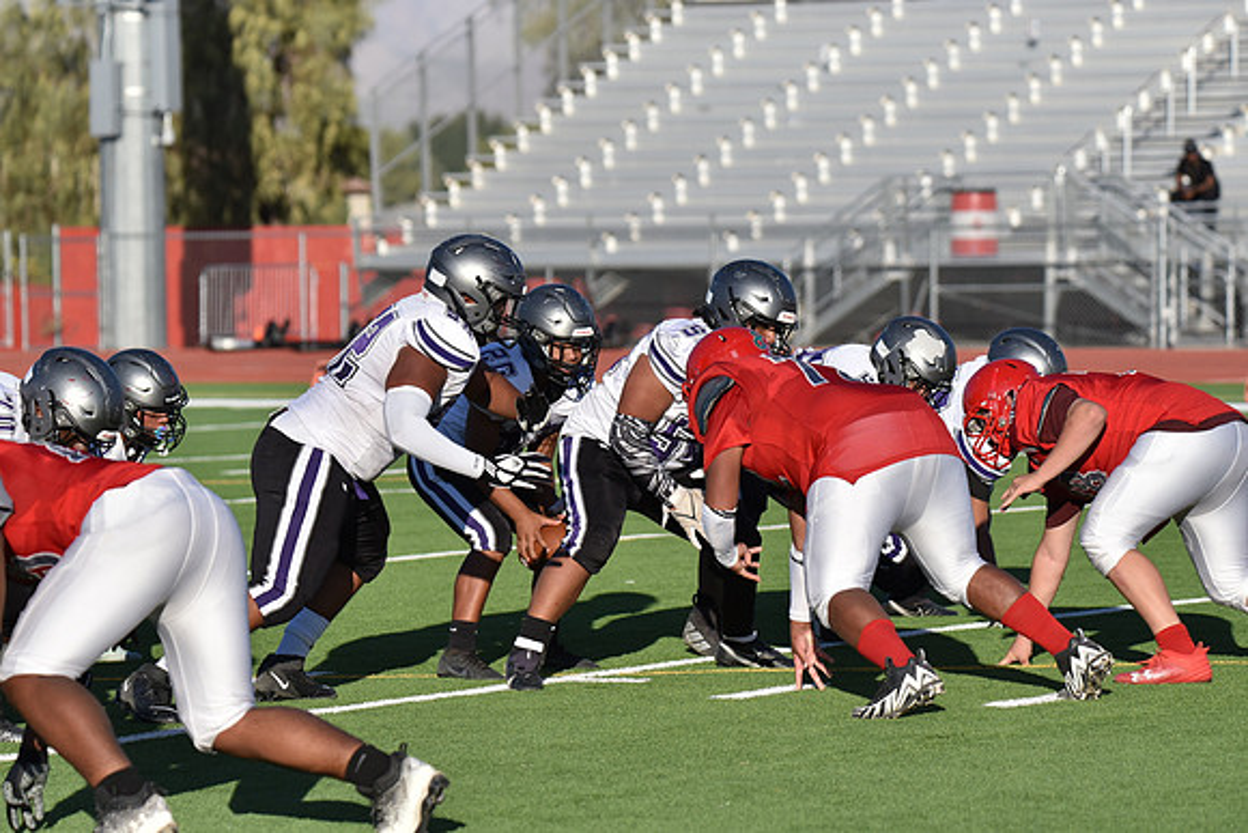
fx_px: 7281
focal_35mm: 210
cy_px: 416
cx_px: 624
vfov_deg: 6.5
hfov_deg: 9.8
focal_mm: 210
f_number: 5.6
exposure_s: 1/4000
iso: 560
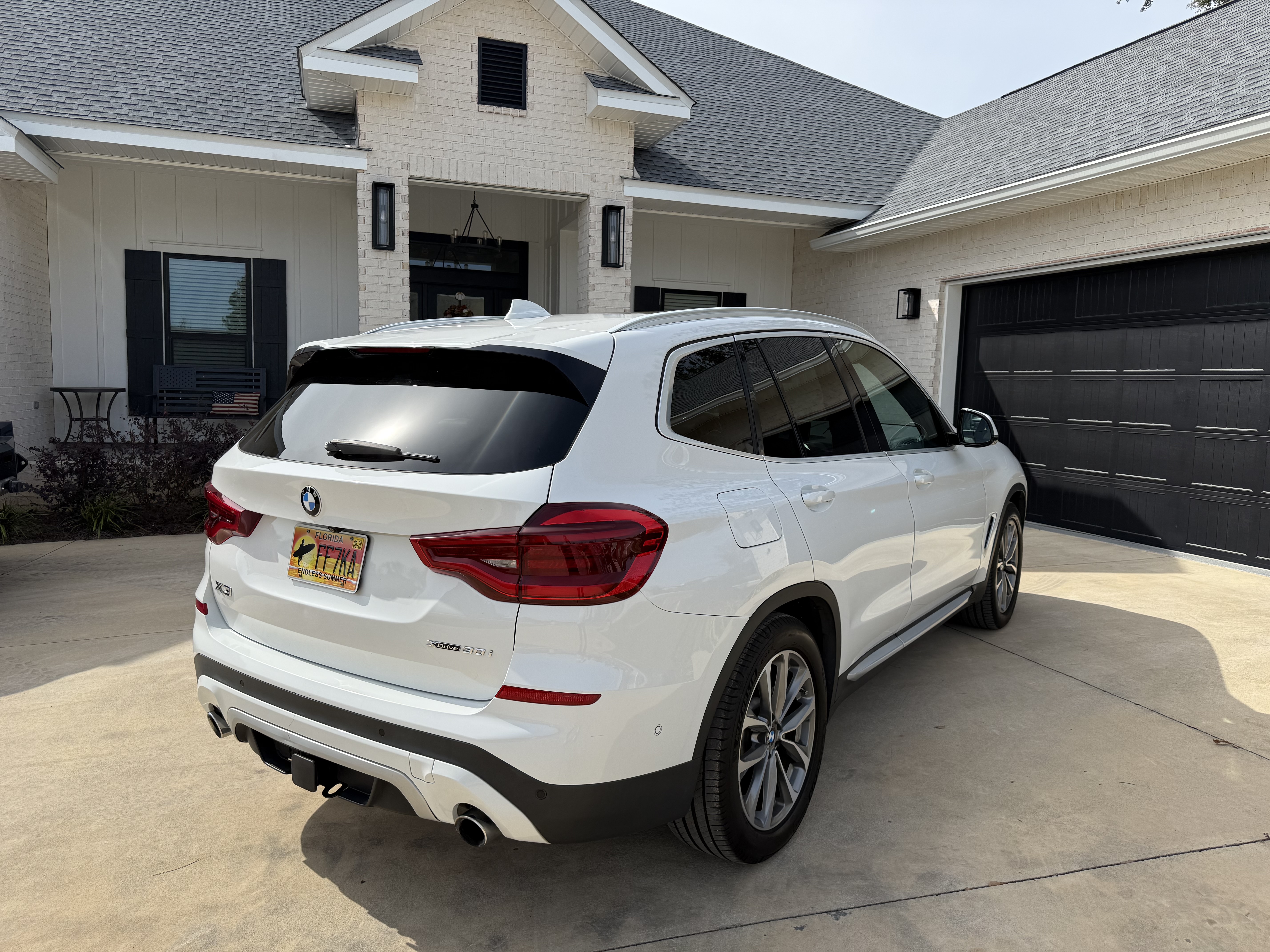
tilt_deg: -4.3
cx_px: 635
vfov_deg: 56.8
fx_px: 881
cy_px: 476
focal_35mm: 24
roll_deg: -2.1
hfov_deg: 71.6
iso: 80
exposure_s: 1/4405
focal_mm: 6.76
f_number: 1.78
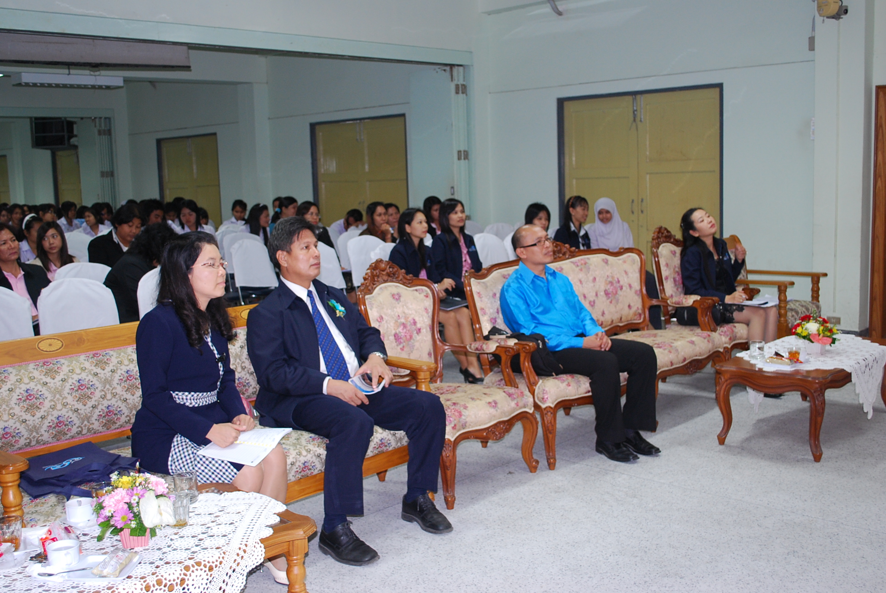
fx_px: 887
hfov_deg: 53.1
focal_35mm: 36
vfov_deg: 37.0
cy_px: 296
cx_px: 443
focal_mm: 24
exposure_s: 1/30
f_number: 4.2
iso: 400
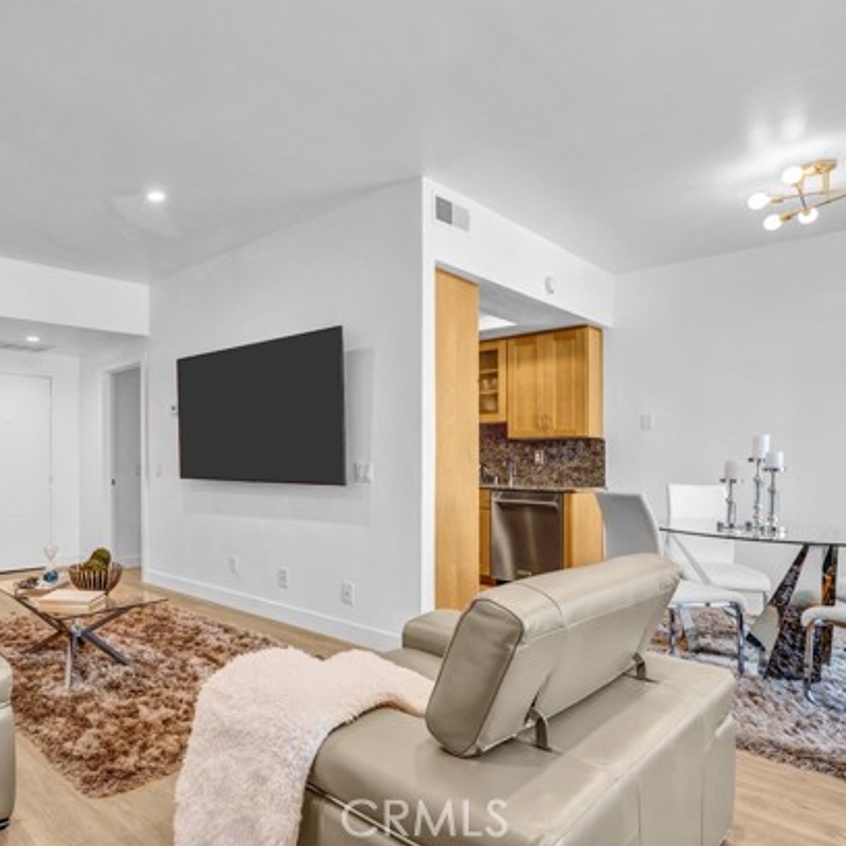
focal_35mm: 20
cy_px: 406
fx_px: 553
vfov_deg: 74.8
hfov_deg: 70.3
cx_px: 222
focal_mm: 10
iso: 640
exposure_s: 1/30
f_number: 8
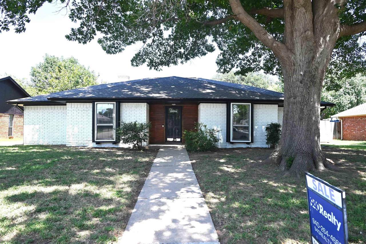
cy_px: 122
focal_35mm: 24
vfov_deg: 53.2
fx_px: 244
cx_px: 183
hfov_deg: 73.7
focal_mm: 24
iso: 200
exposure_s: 1/250
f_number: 5.6
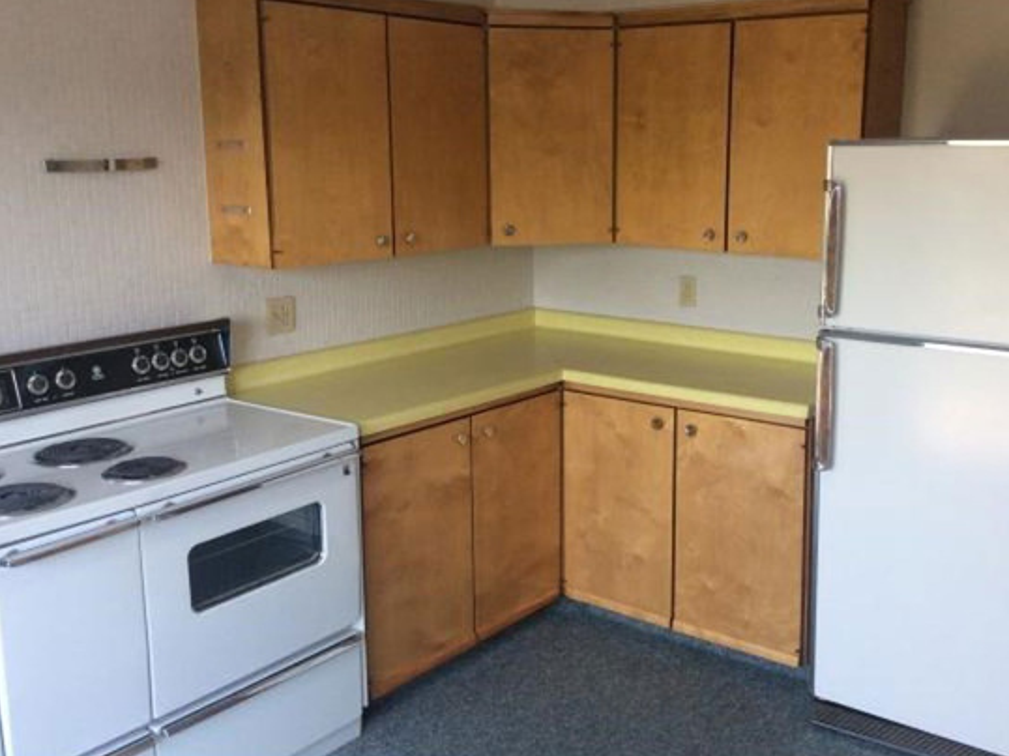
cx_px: 595
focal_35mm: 38
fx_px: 1107
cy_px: 326
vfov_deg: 37.6
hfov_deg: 48.7
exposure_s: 1/120
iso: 50
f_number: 2.4
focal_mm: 3.3
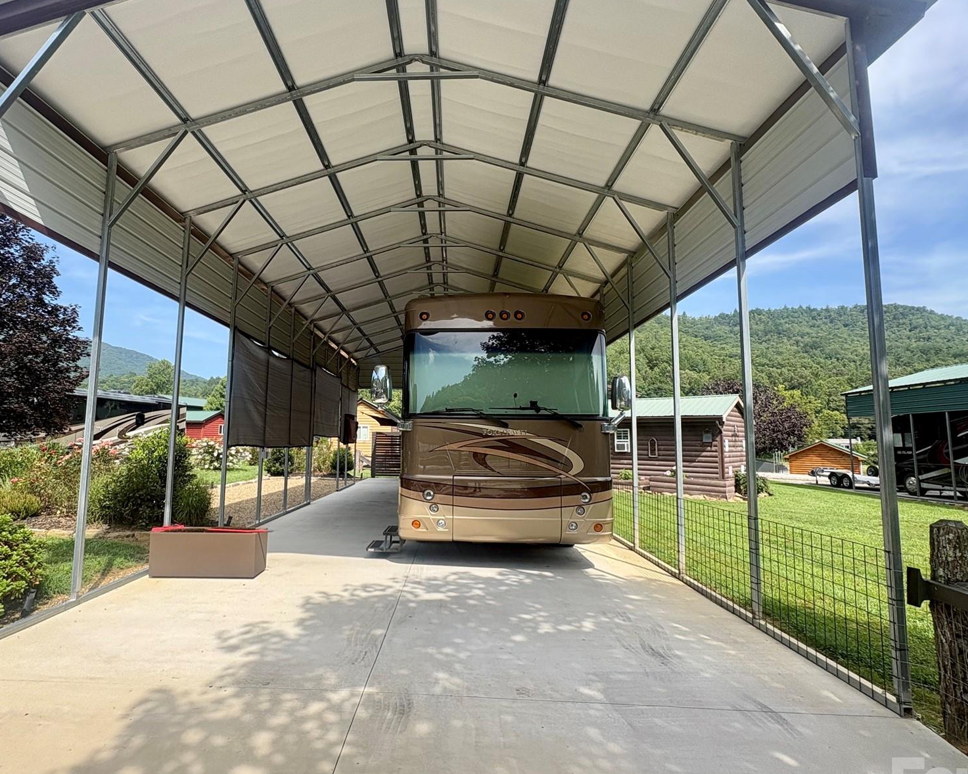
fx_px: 544
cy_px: 382
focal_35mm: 19
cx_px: 428
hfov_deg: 83.0
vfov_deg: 70.8
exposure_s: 1/700
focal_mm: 2.22
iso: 50
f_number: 2.2
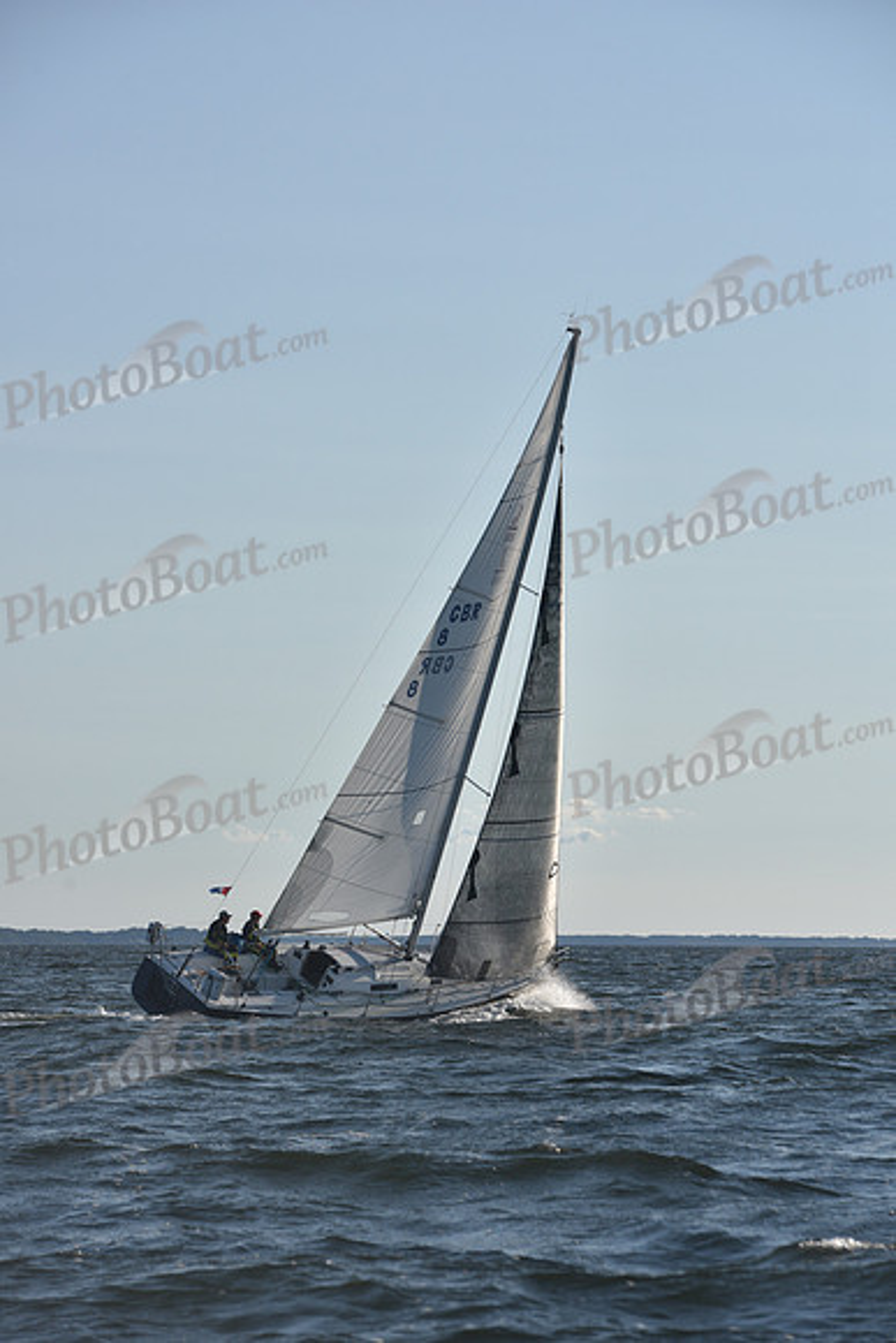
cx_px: 448
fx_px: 4664
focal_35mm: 125
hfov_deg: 11.0
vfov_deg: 16.4
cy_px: 672
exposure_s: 1/800
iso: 250
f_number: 7.1
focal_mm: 125
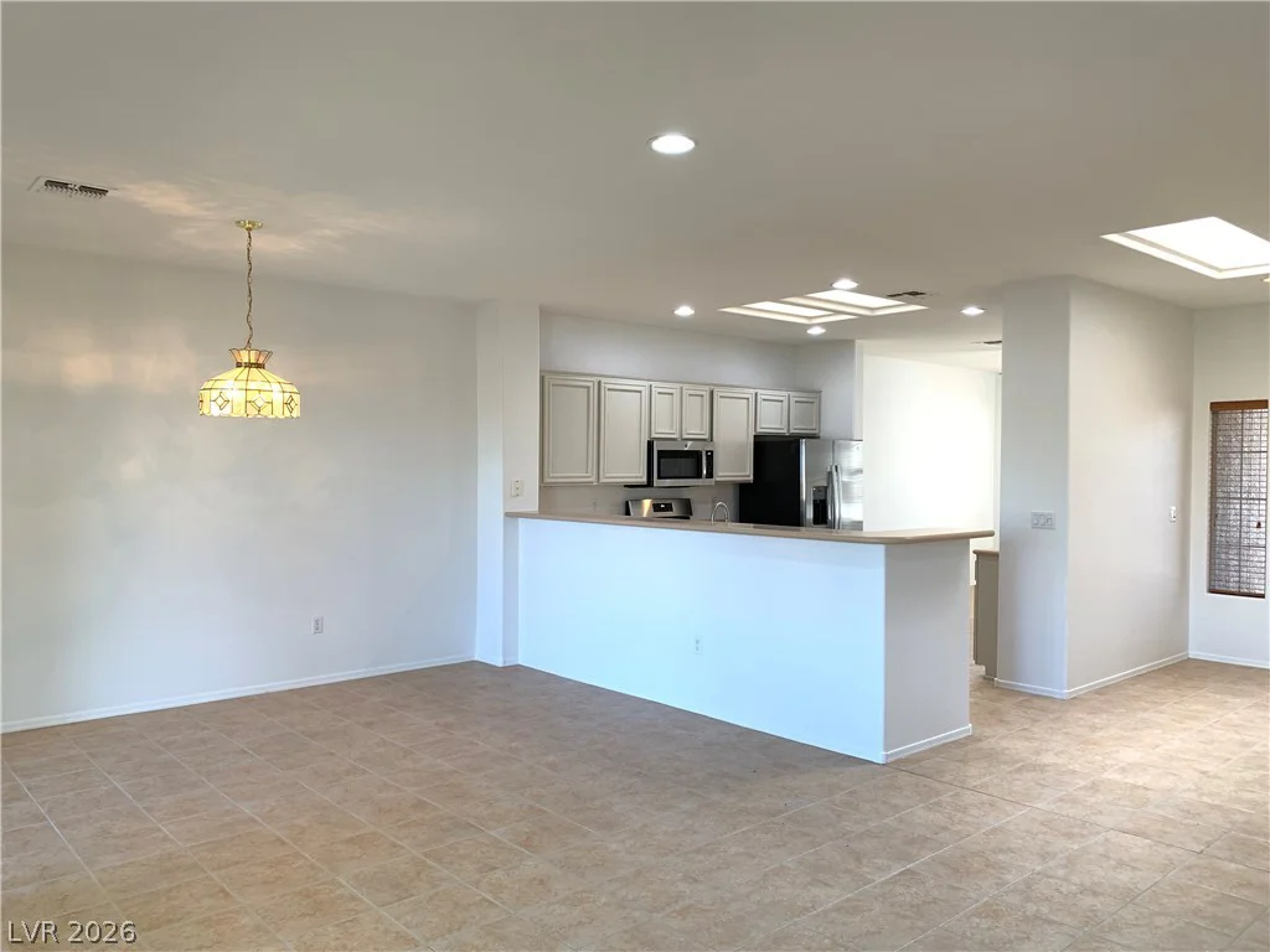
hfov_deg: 67.3
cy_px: 476
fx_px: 954
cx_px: 635
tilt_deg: -2.5
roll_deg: +0.2
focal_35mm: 26
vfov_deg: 53.1
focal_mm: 4.25
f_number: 1.8
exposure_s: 1/120
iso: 80
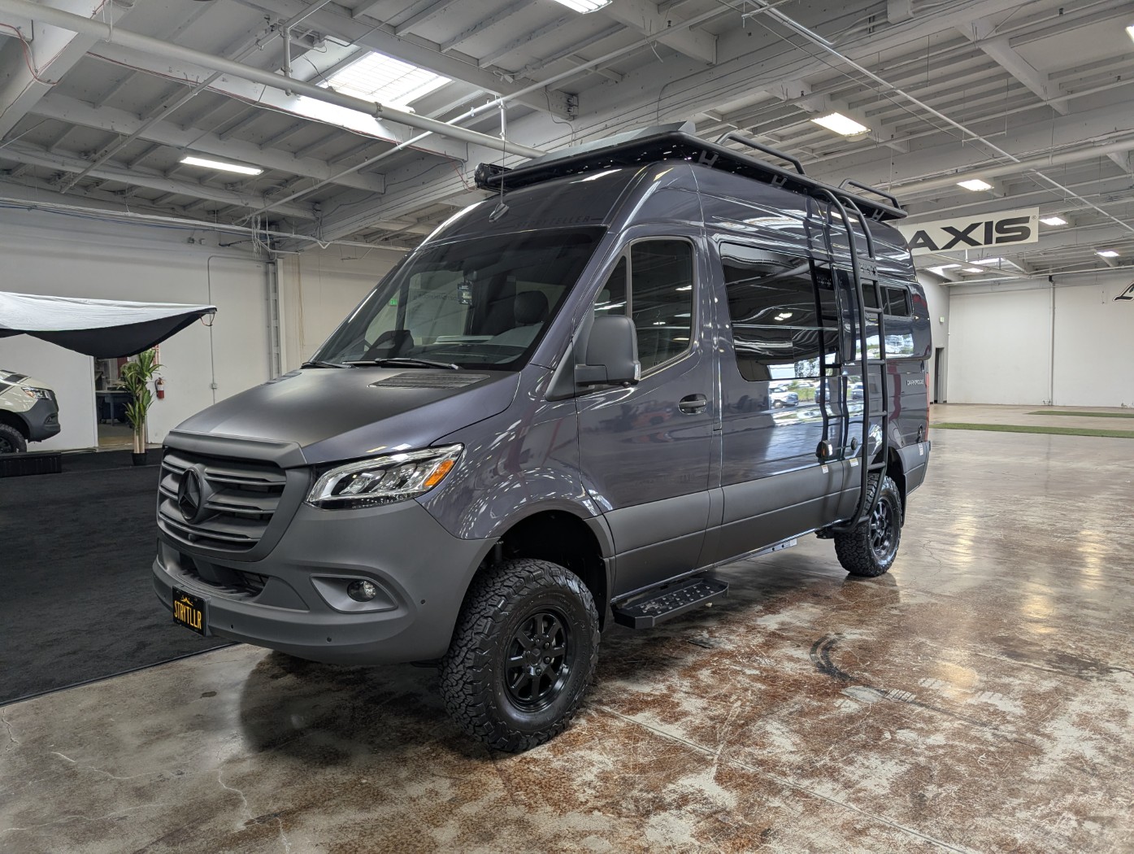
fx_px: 787
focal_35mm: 24
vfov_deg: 56.9
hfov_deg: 71.5
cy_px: 427
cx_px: 567
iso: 91
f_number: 1.85
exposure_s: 1/120
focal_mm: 6.81
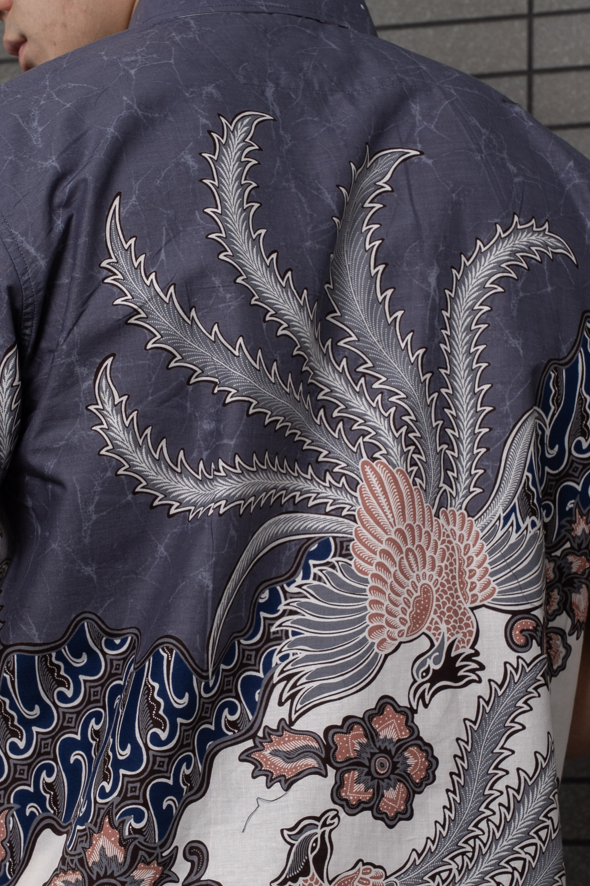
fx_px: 2856
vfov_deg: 17.6
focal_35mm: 116
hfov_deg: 11.8
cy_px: 457
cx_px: 237
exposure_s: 1/125
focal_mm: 49.5
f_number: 8
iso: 160
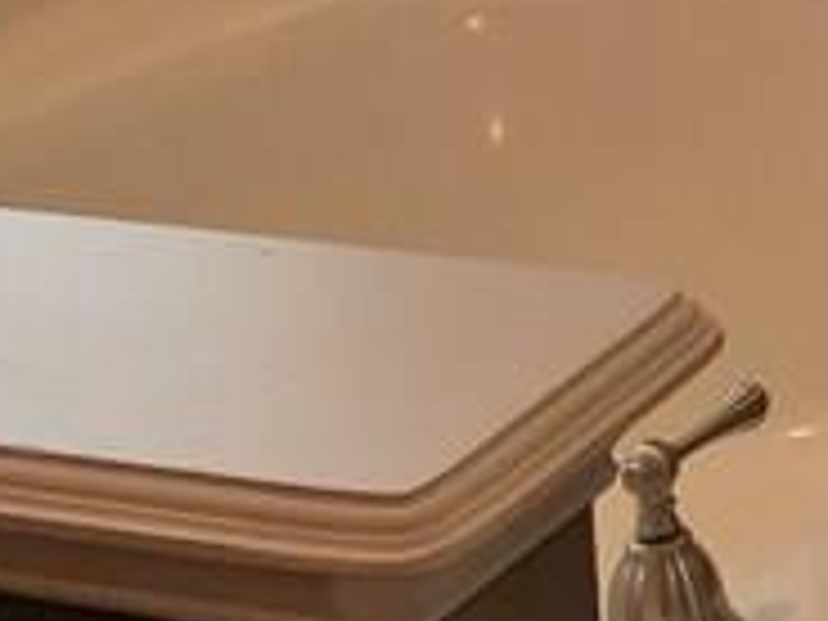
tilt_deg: -6.9
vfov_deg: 8.5
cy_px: -824
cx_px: 1305
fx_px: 3851
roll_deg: +2.4
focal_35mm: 161
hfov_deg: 11.7
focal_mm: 4.15
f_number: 2.2
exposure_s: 1/40
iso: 32
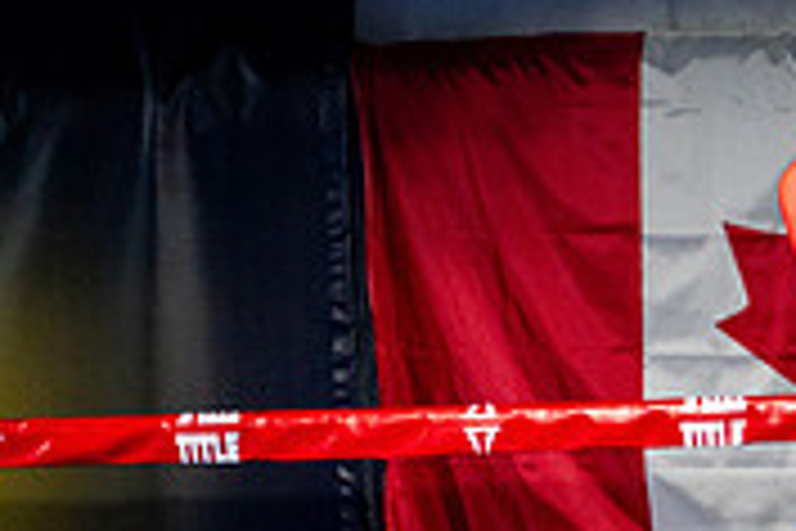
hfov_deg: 11.8
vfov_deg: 8.3
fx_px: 3626
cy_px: 457
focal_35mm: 164
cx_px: 1286
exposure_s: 1/1000
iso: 4000
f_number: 2
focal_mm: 50
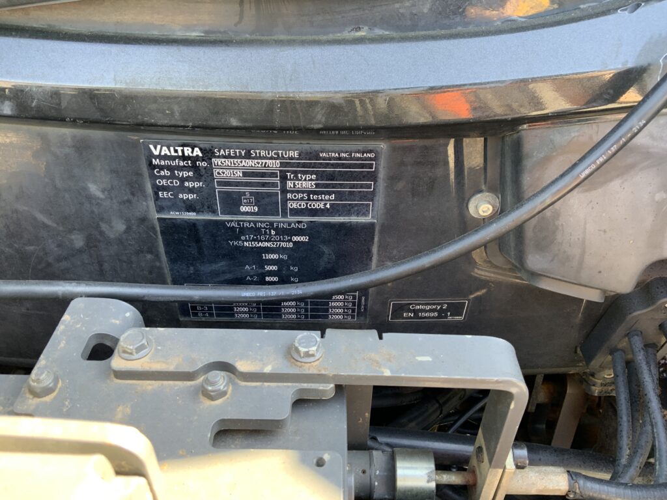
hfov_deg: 61.7
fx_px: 559
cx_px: 334
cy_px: 250
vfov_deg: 48.2
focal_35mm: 29
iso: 64
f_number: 1.8
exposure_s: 1/122
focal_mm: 3
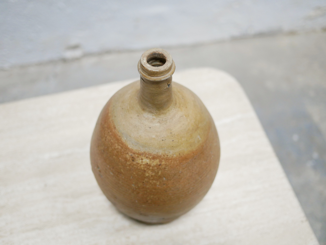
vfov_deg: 36.0
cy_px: 122
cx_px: 163
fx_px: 377
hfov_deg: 46.8
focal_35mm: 40
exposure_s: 1/60
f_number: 1.7
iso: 800
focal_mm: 20
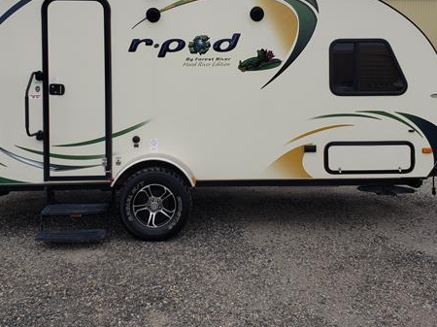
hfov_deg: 50.1
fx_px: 467
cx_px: 205
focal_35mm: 37
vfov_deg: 38.0
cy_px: 99
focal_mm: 4.3
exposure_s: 1/734
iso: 50
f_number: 2.4
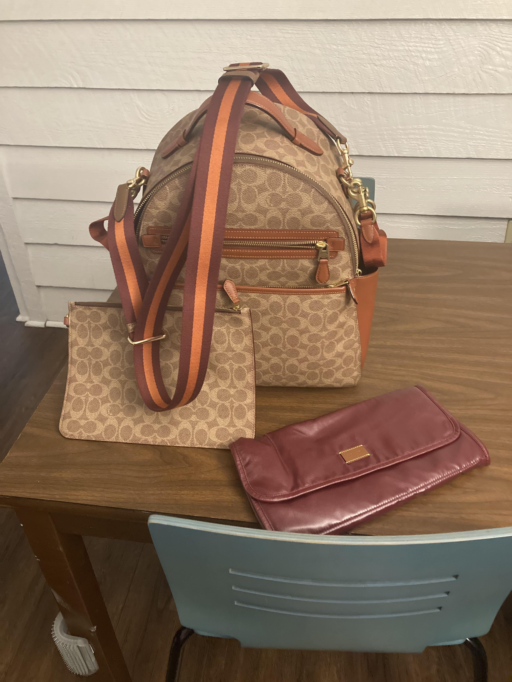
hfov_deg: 49.7
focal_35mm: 28
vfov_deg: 63.4
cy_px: 341
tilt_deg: -36.0
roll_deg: +0.5
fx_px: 552
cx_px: 256
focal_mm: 3.99
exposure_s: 1/30
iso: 640
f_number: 1.8
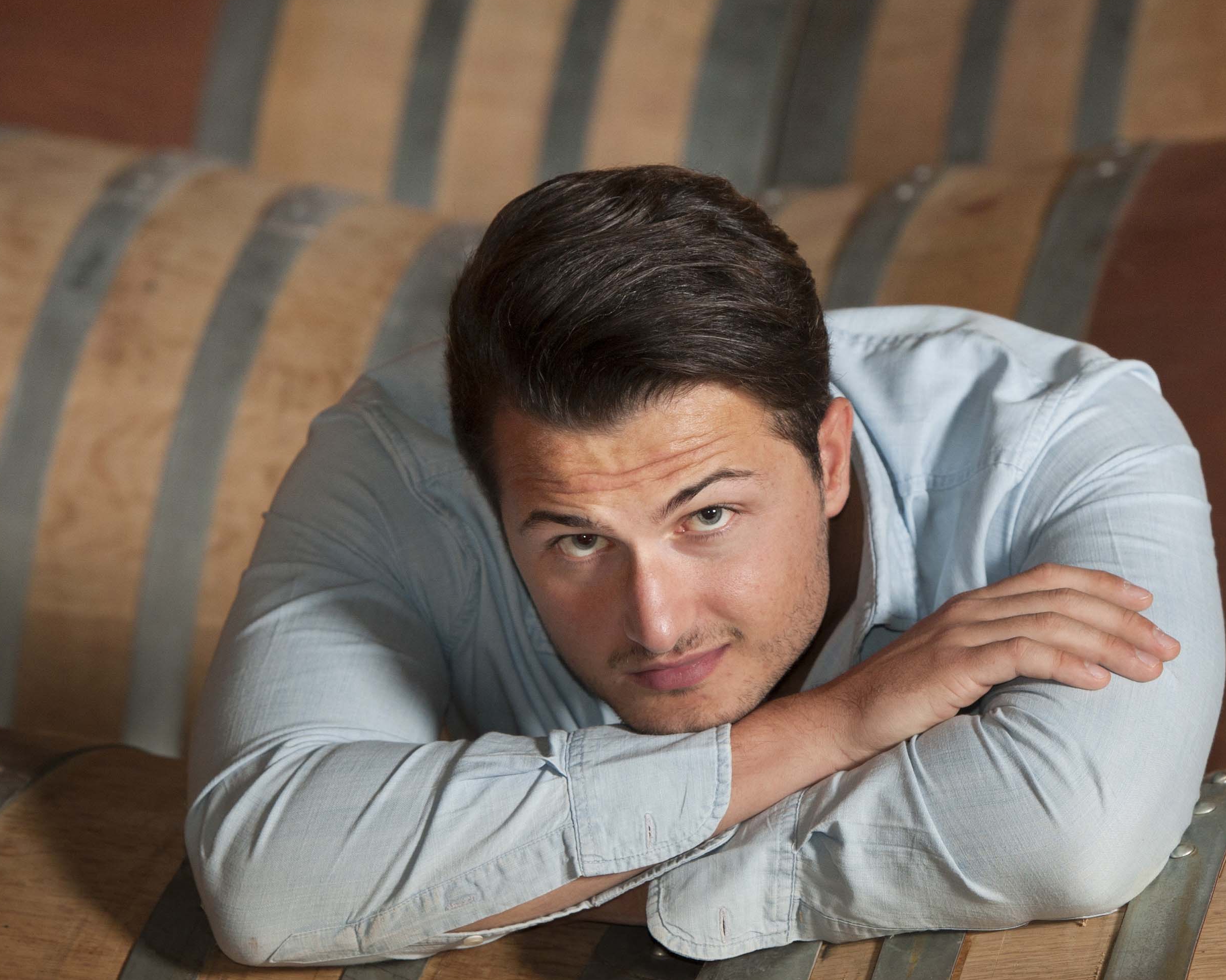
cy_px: 517
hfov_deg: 8.3
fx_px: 8418
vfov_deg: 6.7
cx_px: 751
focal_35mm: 232
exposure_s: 1/50
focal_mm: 140
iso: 500
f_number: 5
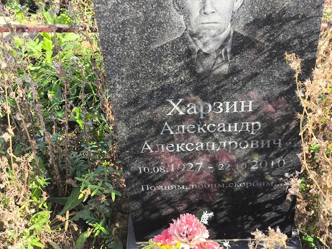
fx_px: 480
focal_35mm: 50
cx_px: 166
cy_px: 124
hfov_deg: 38.2
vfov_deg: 29.1
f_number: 1.7
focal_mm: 4.71
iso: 50
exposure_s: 1/300
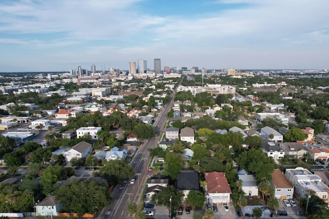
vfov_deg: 51.1
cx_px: 181
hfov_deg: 71.3
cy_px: 124
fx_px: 228
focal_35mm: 25
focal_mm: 8.38
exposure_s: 1/1250
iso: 120
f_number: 2.8
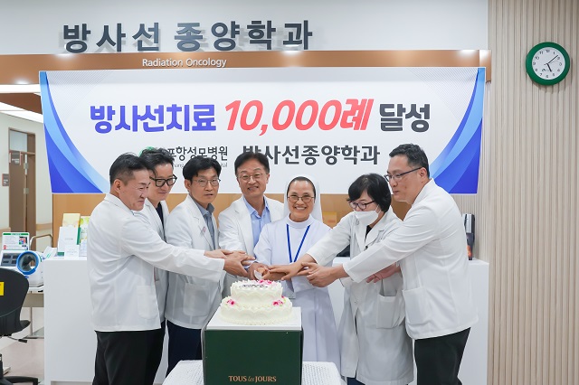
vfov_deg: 43.6
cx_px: 290
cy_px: 192
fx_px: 482
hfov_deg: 62.0
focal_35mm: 30
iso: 1600
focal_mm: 30
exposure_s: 1/200
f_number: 5
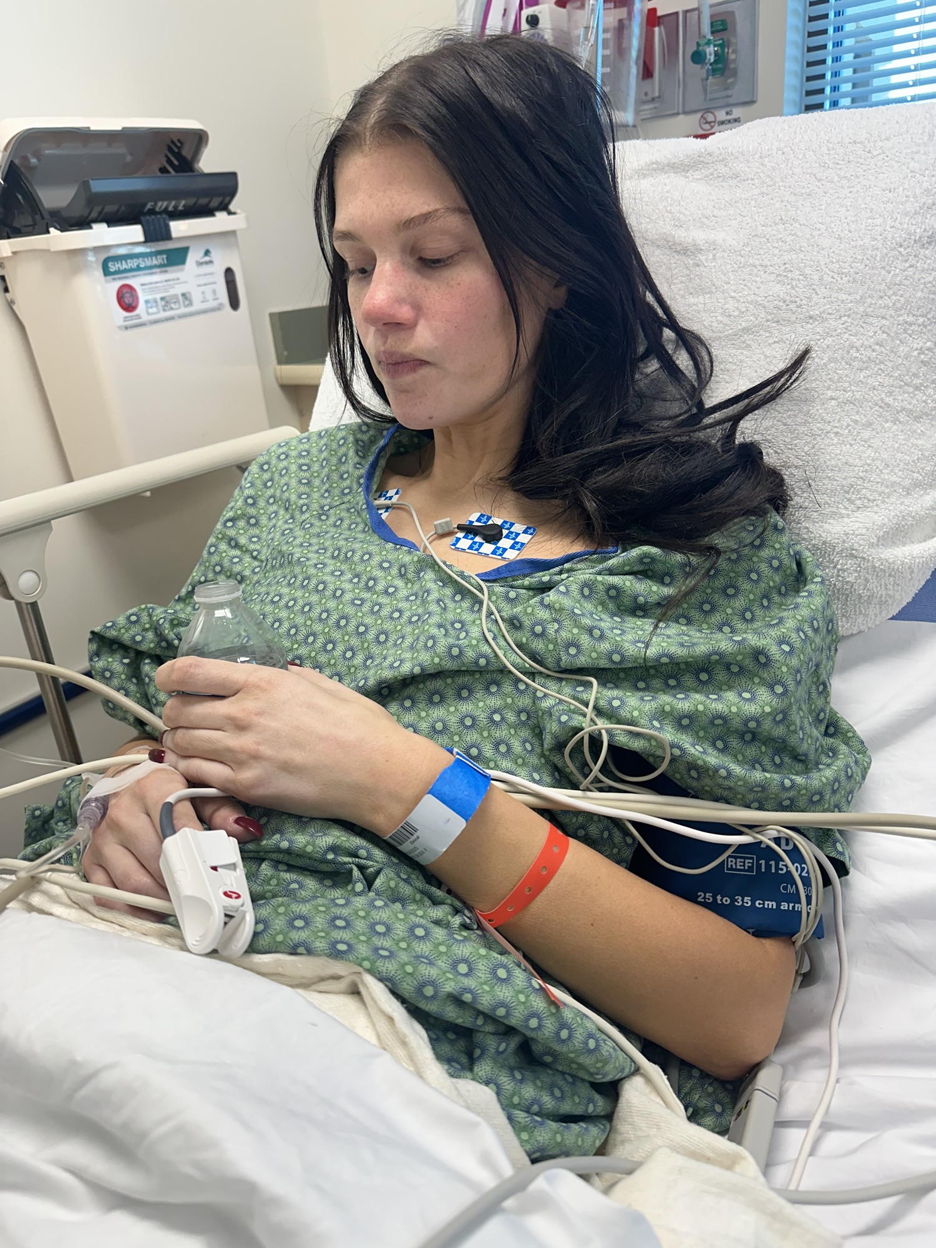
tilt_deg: -21.5
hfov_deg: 56.8
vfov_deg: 71.6
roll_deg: +4.2
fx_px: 865
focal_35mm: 24
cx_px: 468
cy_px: 624
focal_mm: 6.86
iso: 160
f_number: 1.78
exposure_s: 1/120
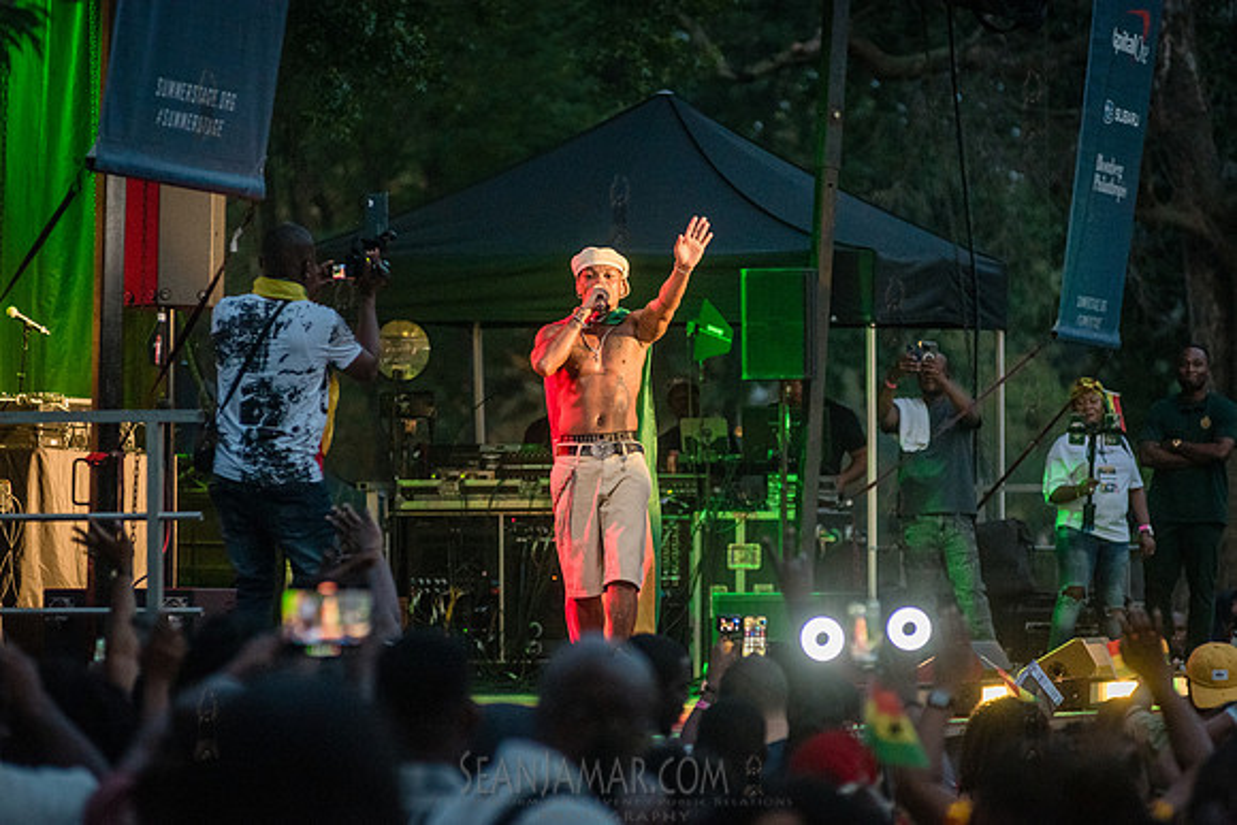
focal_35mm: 186
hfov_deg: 11.0
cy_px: 412
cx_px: 621
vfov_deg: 7.4
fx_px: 6400
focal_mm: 185
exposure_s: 1/320
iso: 5000
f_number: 4
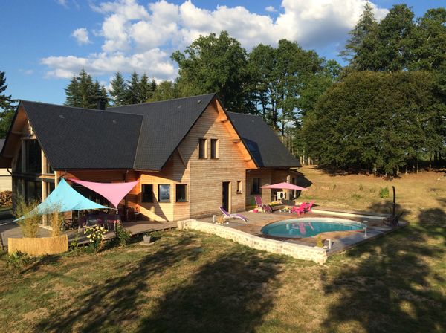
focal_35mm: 29
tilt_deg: -3.4
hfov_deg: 61.7
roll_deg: +1.1
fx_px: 373
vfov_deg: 48.1
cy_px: 166
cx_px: 223
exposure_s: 1/1580
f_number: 2.2
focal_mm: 4.15
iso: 32
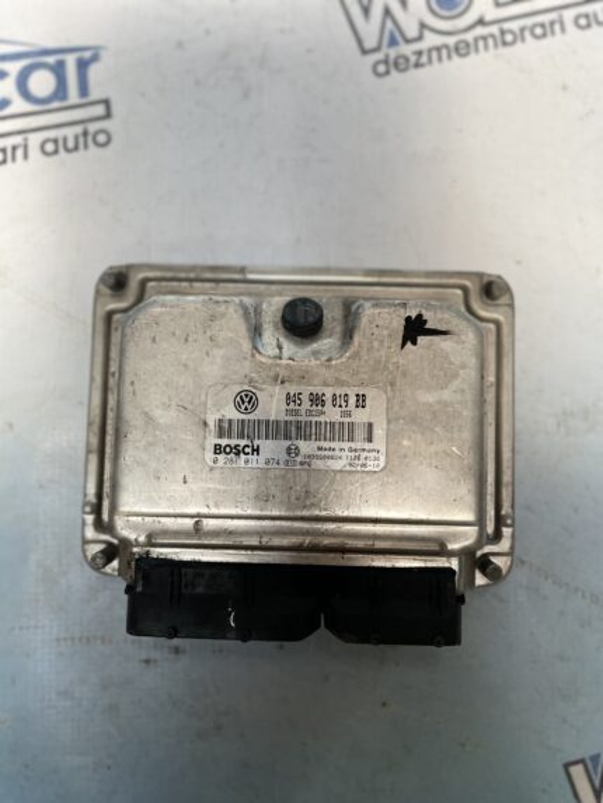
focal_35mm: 26
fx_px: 604
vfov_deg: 67.3
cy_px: 402
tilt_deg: -88.0
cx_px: 302
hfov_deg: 53.1
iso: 125
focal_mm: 5.1
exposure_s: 1/101
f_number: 1.6
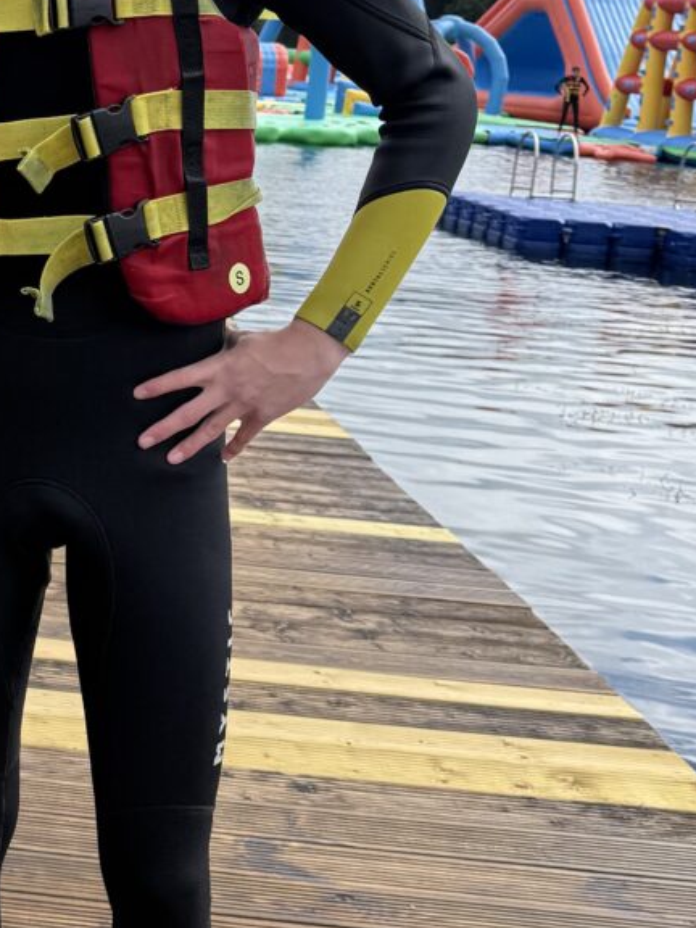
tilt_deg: -9.3
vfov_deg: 30.0
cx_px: -227
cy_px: 309
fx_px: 1716
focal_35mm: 64
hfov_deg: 20.7
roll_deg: -4.5
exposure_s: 1/4975
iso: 80
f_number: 1.78
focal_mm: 6.76
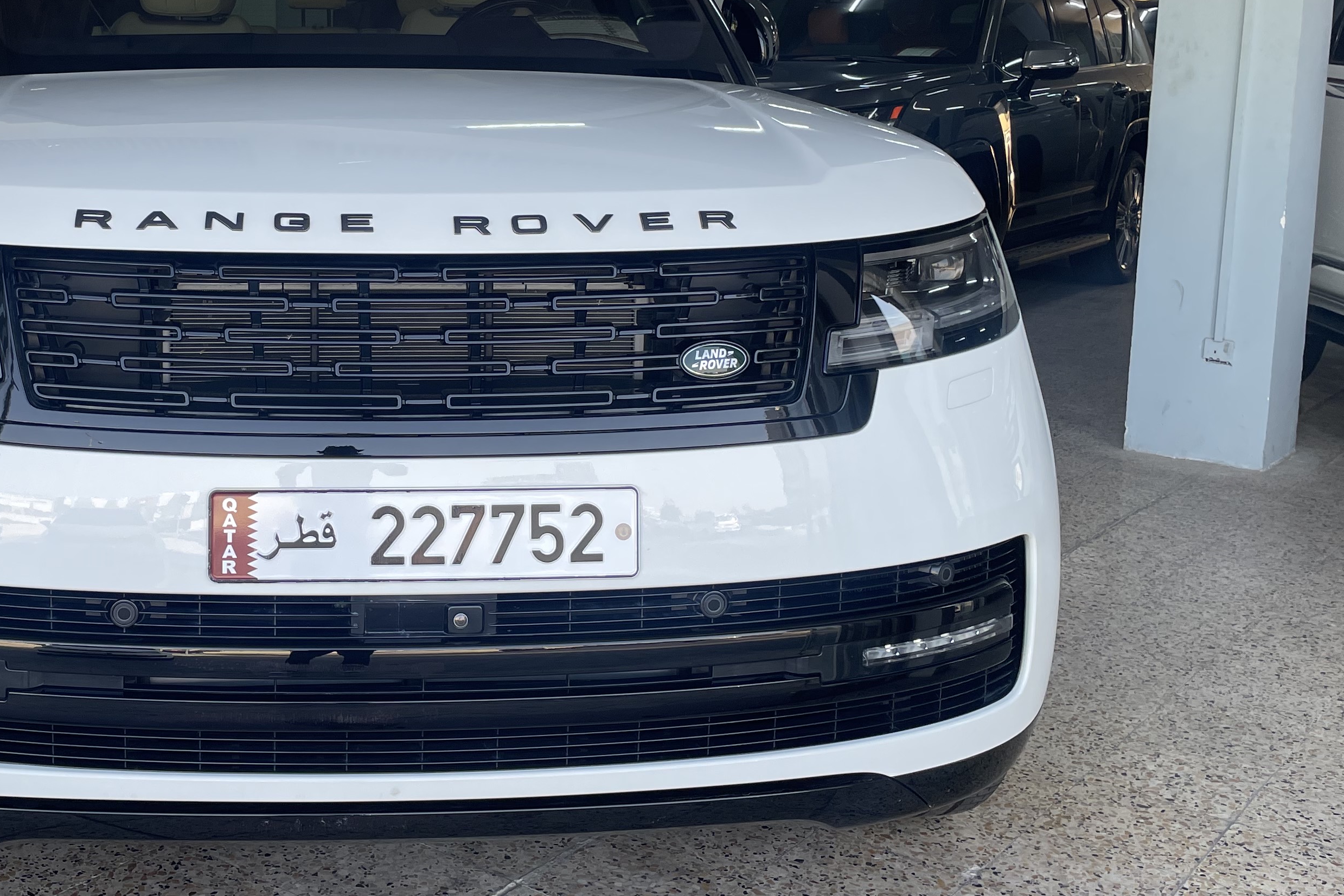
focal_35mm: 44
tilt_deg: -8.4
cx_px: 376
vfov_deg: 30.3
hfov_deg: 43.4
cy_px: 311
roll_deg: -1.3
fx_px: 1643
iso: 32
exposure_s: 1/309
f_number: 1.6
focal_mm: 4.2
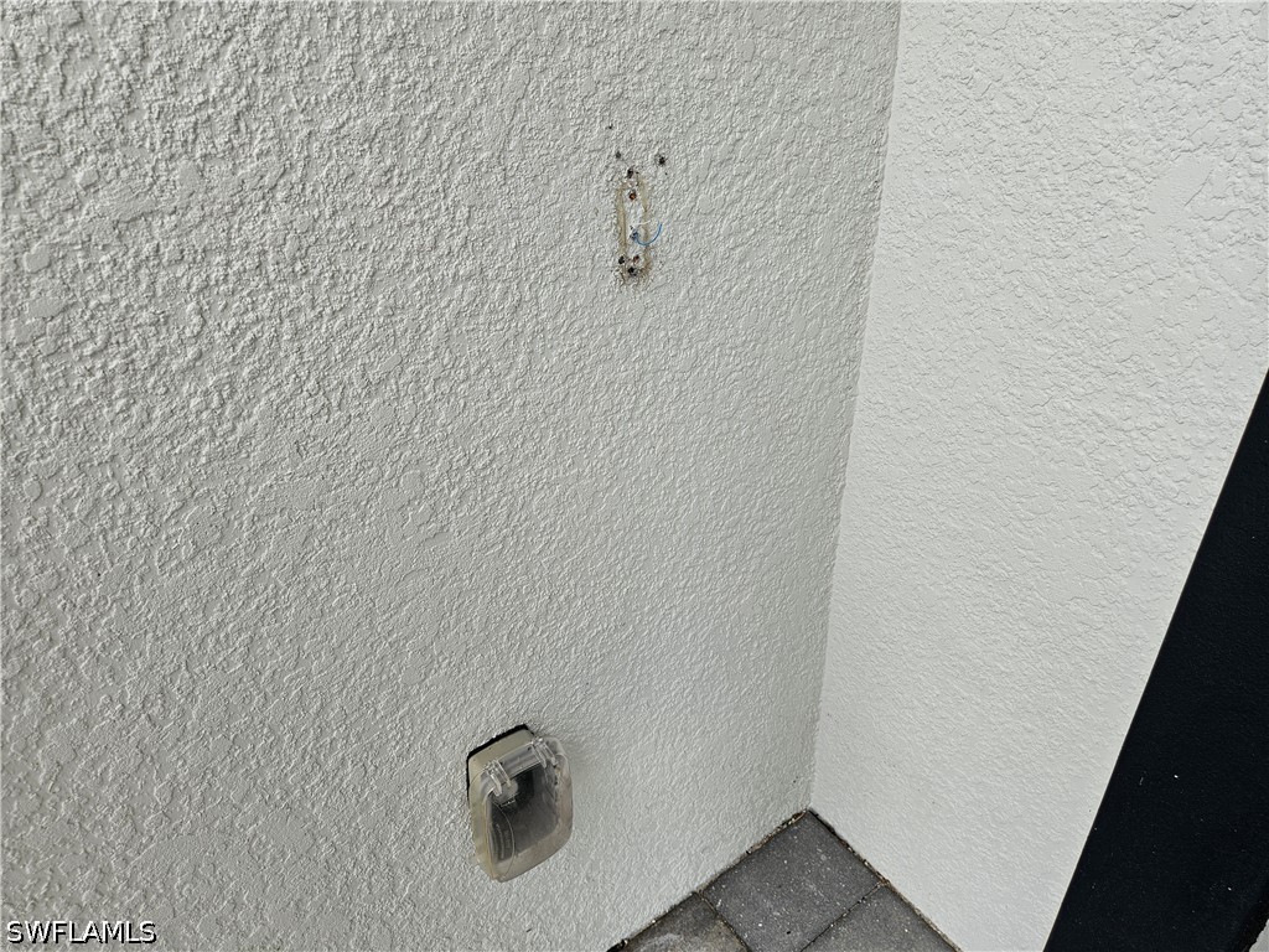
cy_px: 476
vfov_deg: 58.9
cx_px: 634
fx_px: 843
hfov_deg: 73.9
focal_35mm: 23
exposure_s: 1/358
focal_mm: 5.4
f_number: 1.8
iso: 25
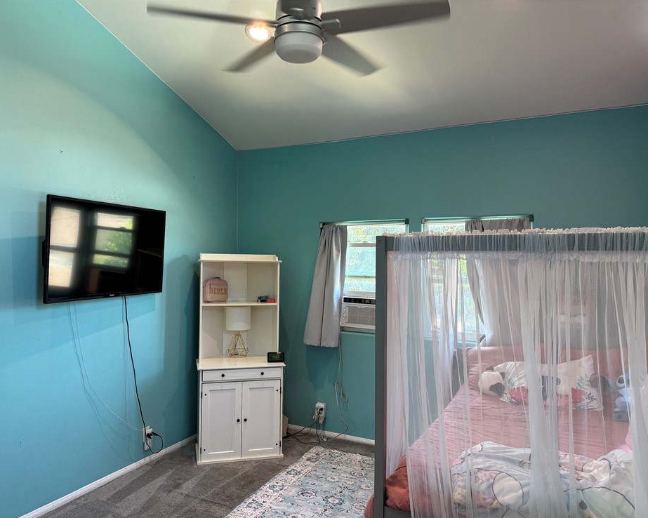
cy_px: 268
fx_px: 499
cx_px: 305
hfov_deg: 66.0
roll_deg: -0.9
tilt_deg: -1.8
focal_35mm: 26
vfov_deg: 54.9
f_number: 1.78
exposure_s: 1/120
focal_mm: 6.76
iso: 200
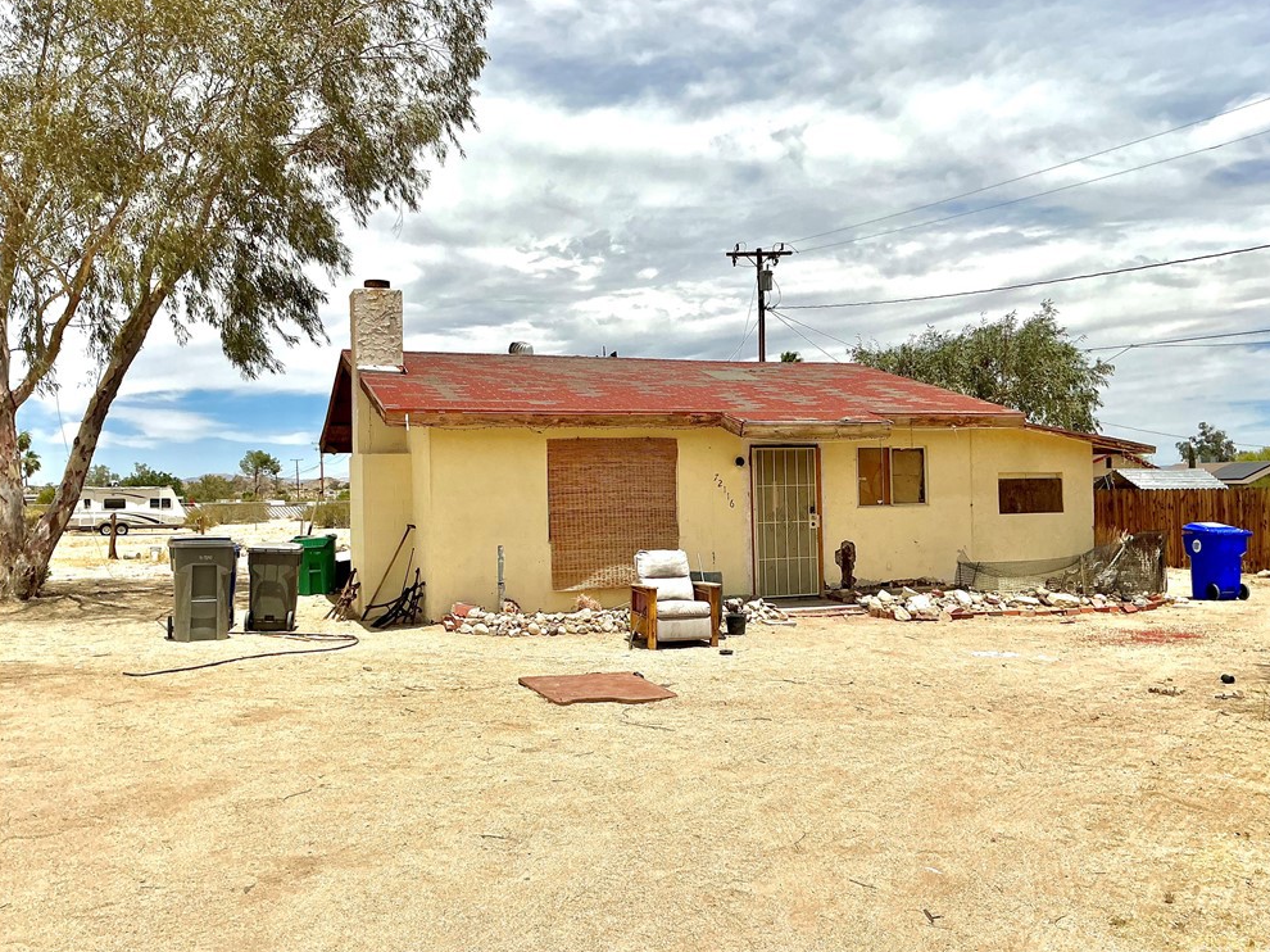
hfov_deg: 60.0
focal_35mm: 30
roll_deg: +1.0
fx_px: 1100
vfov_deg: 46.8
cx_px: 649
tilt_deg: +0.8
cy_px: 484
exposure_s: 1/5814
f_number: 1.8
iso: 25
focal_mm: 3
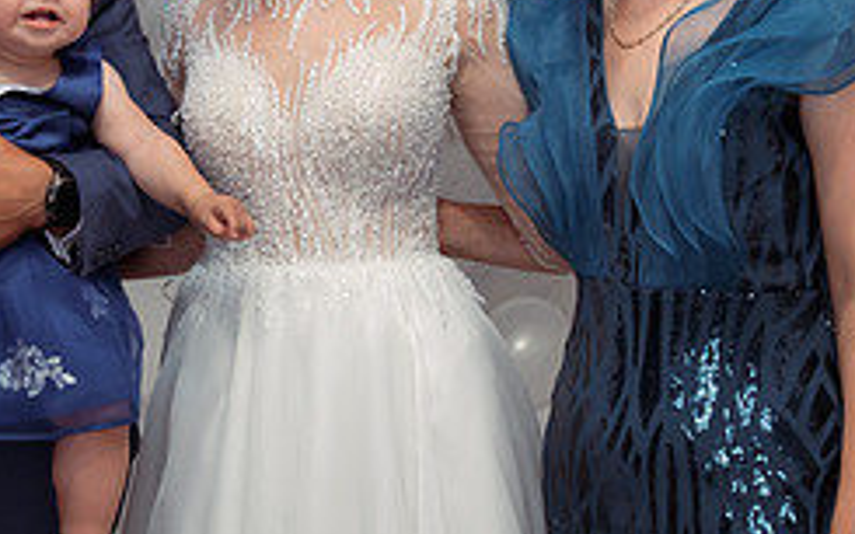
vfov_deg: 16.7
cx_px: 305
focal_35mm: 77
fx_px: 1794
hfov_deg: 26.7
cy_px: 50
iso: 400
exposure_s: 1/160
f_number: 2.8
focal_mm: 26
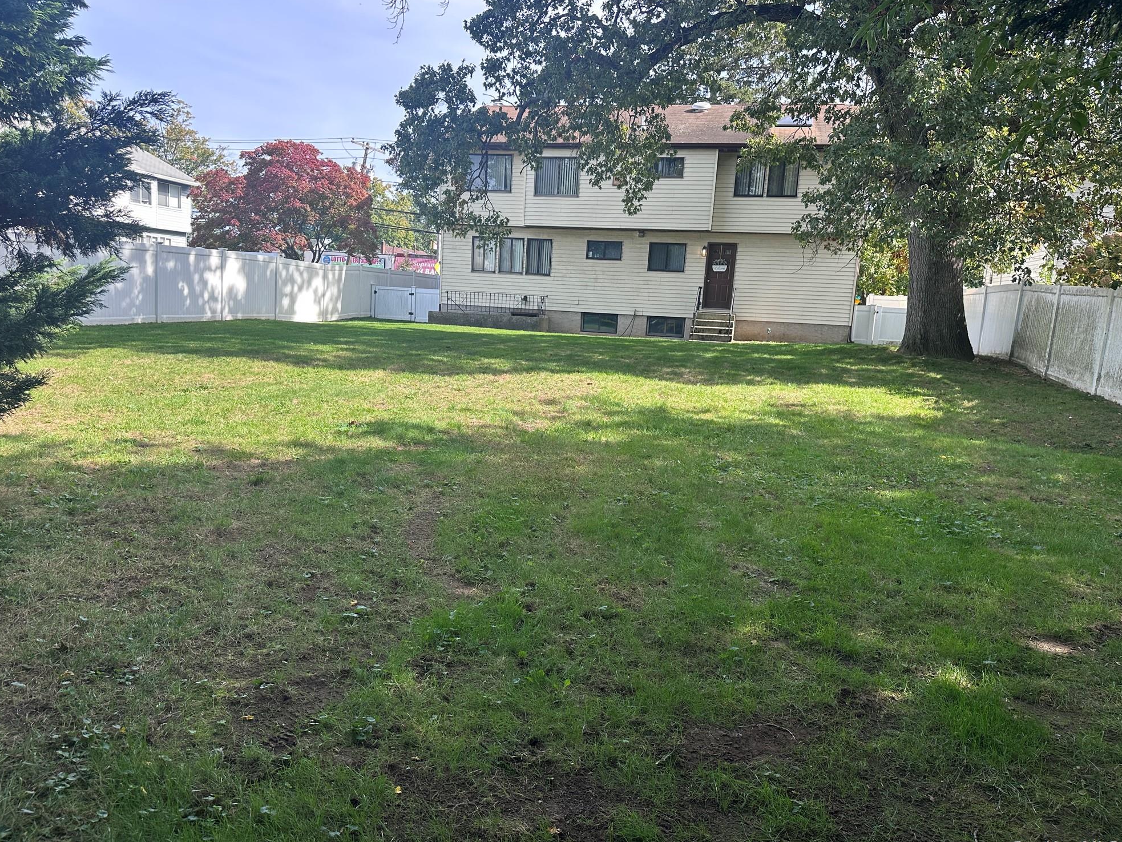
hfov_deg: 69.4
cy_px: 423
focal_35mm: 25
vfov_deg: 54.9
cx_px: 543
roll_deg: -3.8
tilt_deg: -7.9
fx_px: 810
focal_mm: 6.86
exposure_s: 1/910
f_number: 1.78
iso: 80
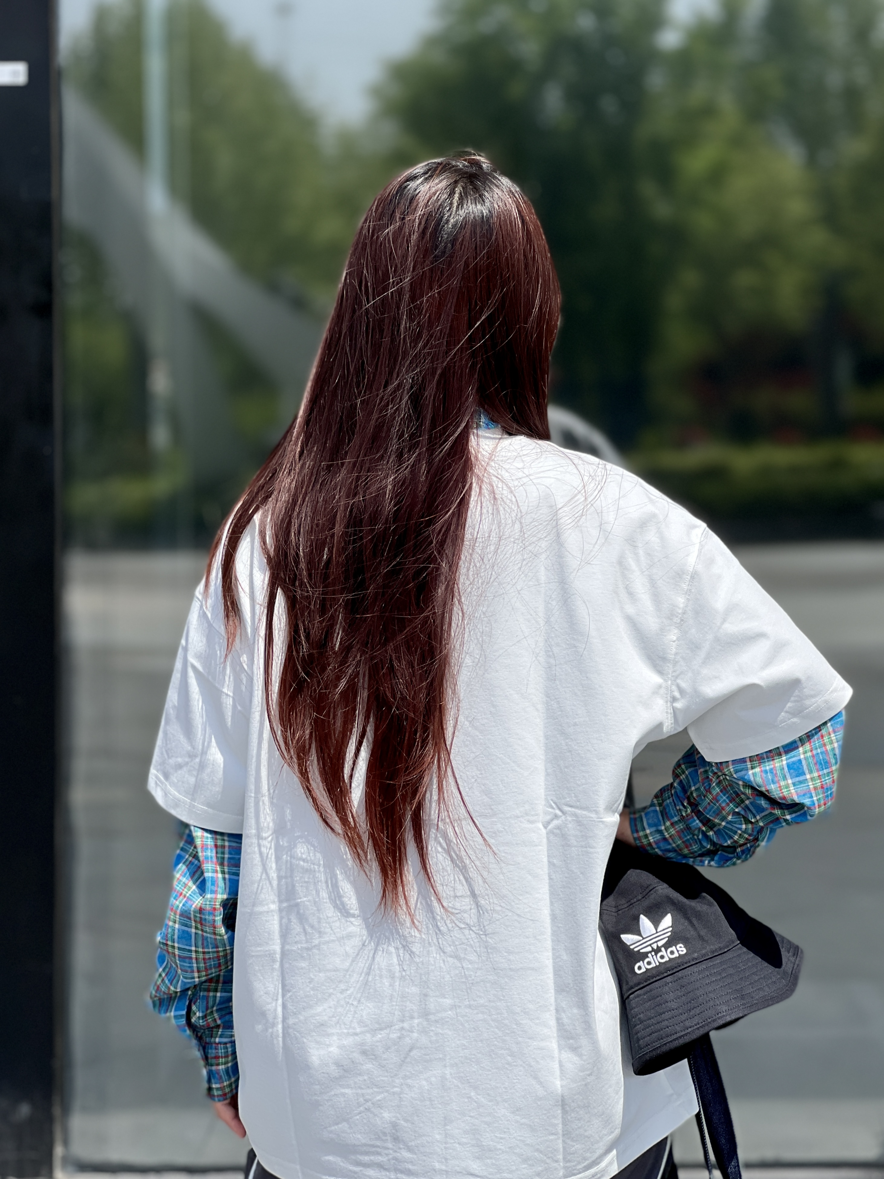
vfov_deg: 25.3
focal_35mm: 77
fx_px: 2622
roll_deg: +1.1
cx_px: 442
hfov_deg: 19.1
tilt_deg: -2.5
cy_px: 590
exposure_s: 1/978
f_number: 2.8
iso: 32
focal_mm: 9
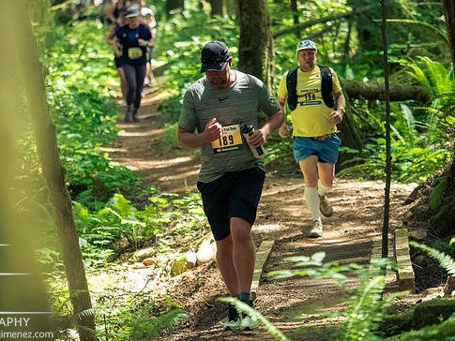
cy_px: 142
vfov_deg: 5.4
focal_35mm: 275
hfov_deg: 7.2
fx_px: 3616
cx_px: 198
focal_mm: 115
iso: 4000
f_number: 2.8
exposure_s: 1/800
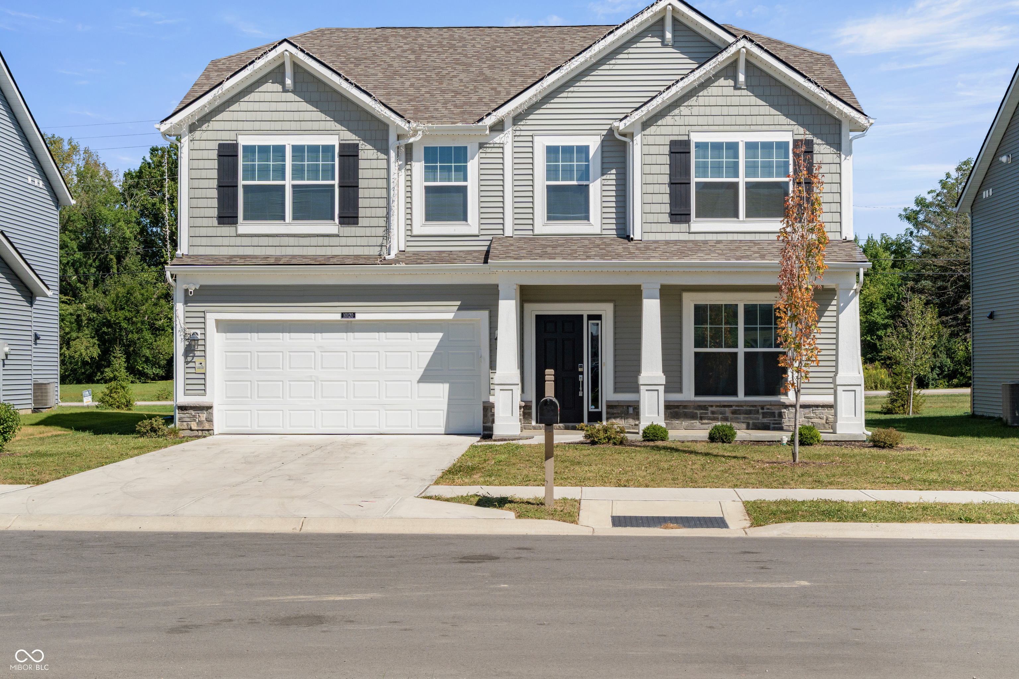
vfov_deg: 26.5
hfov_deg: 38.9
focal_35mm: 51
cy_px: 340
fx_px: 1443
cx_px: 510
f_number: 9
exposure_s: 1/800
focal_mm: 34
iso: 200
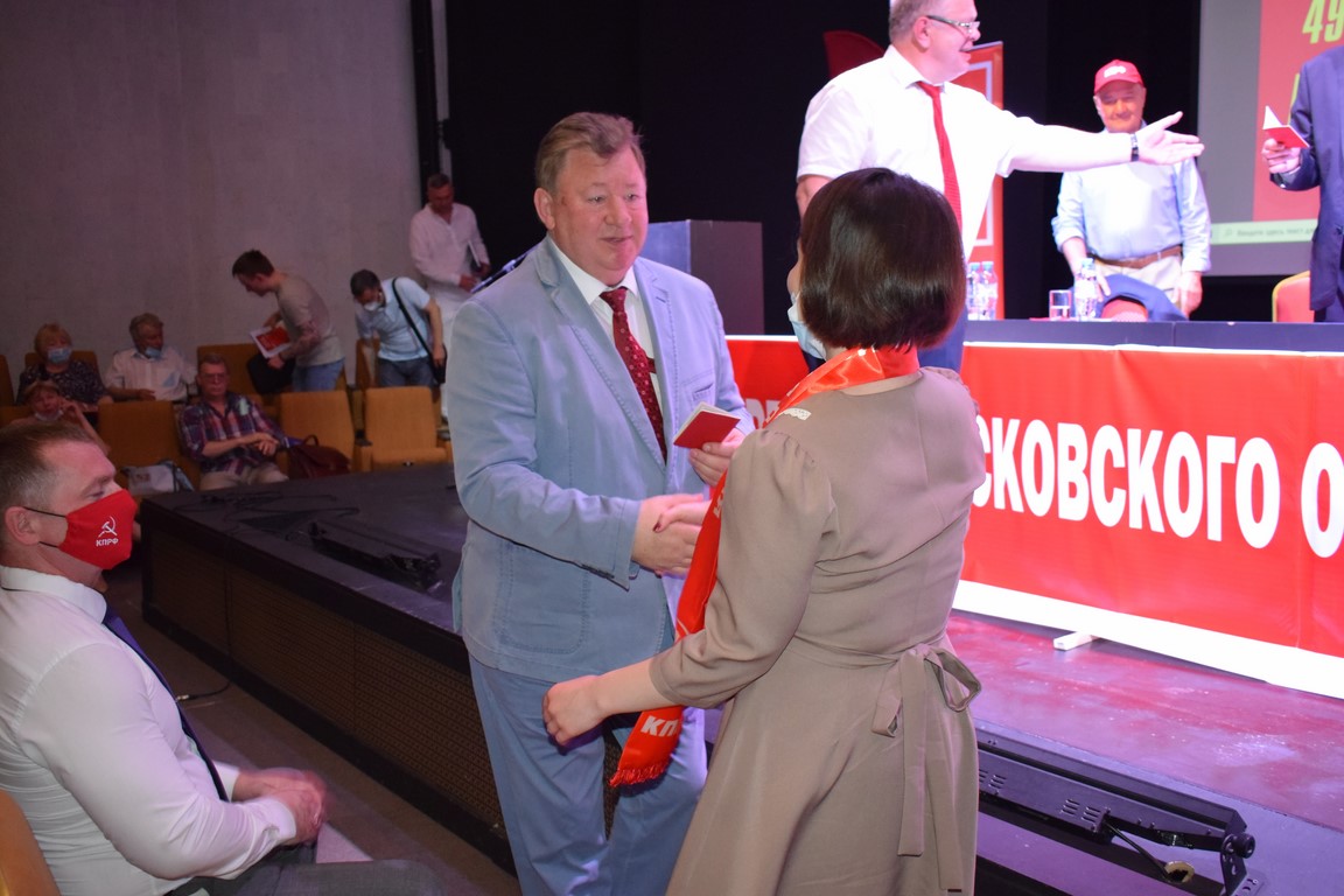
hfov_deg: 57.2
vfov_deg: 40.0
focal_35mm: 33
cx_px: 672
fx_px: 1232
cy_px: 448
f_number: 3.8
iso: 3200
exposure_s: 1/60
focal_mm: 22
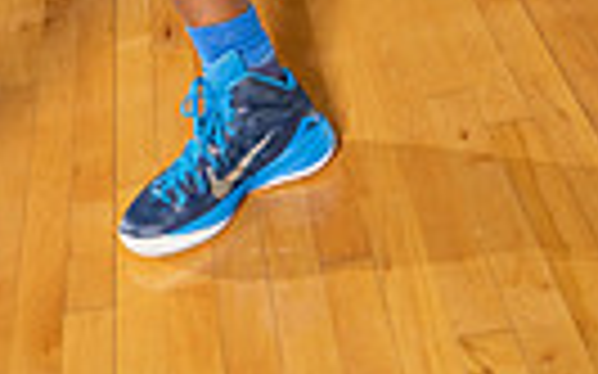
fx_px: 1352
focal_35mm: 83
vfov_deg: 12.3
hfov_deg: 23.8
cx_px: -13
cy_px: -541
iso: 320
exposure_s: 1/250
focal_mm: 24
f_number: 7.1
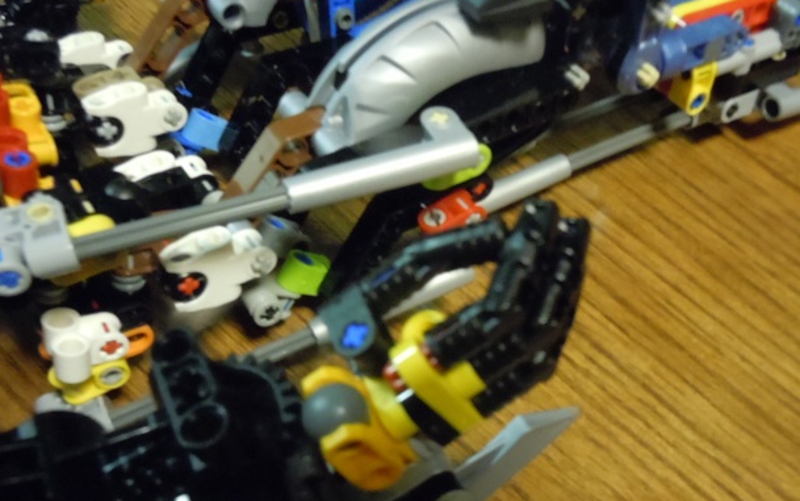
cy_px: 358
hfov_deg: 50.3
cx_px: 428
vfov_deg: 32.3
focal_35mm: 39
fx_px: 851
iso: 800
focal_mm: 5
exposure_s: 1/10
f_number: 3.7
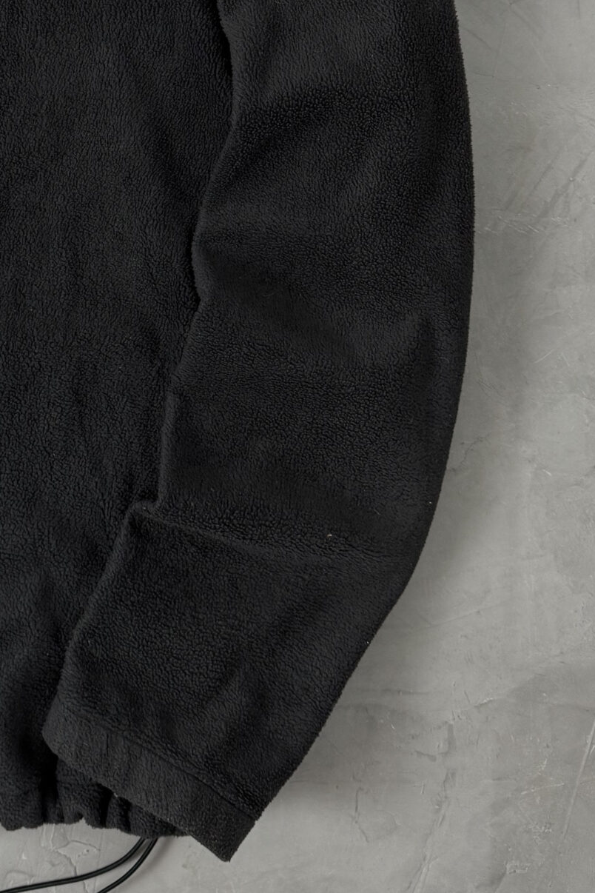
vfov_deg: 35.9
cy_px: 141
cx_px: 101
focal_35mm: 53
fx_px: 1314
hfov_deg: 25.0
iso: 125
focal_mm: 6.76
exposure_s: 1/60
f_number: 1.78
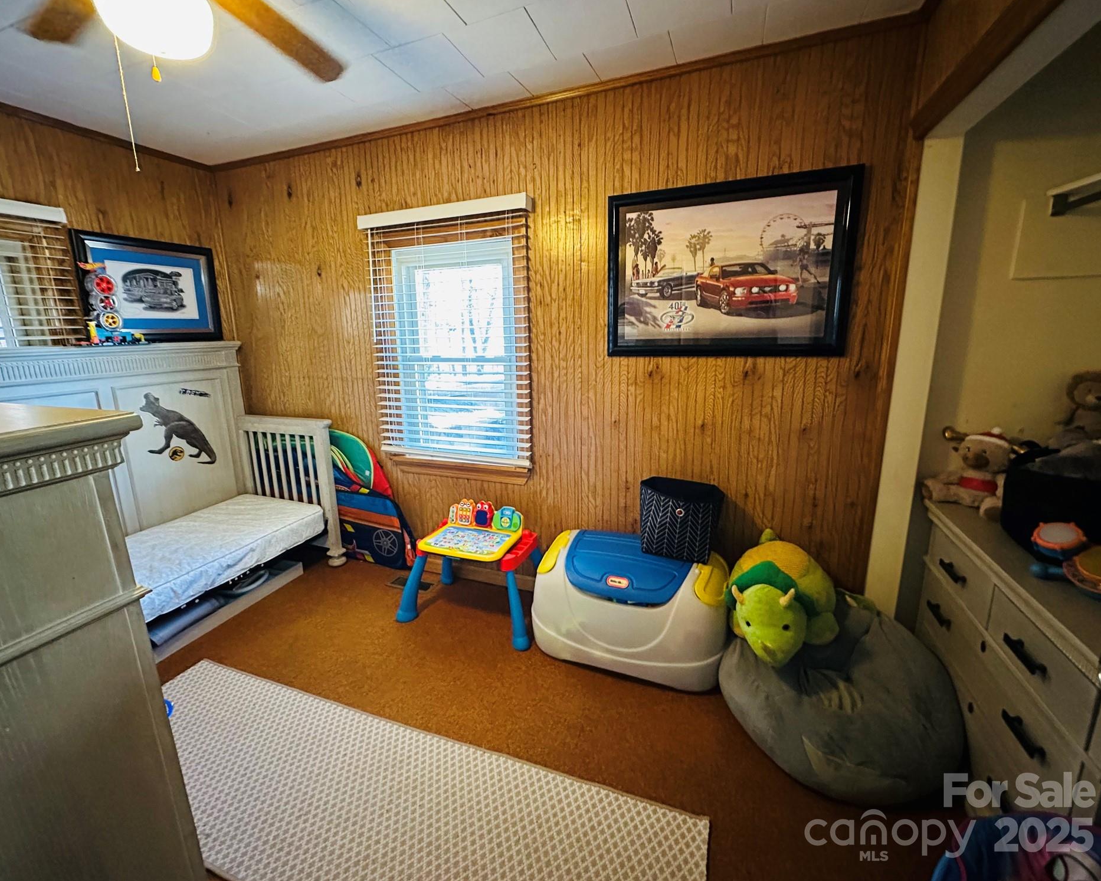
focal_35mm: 15
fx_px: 489
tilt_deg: -12.2
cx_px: 534
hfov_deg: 96.8
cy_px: 431
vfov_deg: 84.0
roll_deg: +1.5
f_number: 2.2
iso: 800
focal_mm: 2.22
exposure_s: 1/60
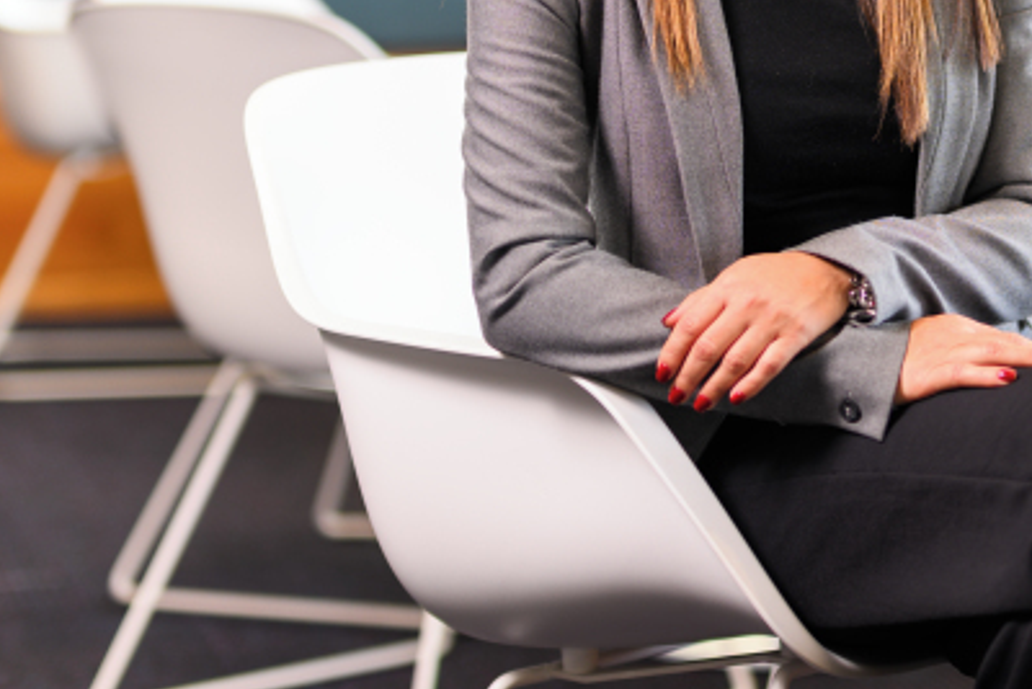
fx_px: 3871
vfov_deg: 10.1
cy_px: 70
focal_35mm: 135
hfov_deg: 15.0
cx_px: 921
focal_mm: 50
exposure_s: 1/125
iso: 64
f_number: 1.3
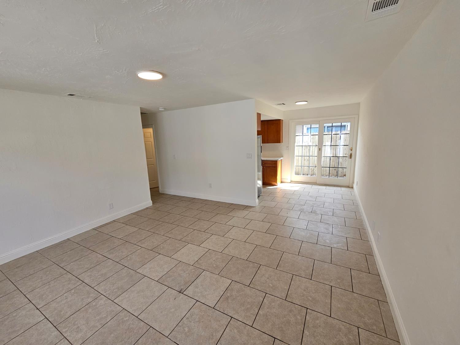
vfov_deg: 89.9
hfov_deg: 106.2
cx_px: 230
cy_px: 172
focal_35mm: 13
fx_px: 173
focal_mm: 2.2
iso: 100
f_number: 2.2
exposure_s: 1/207
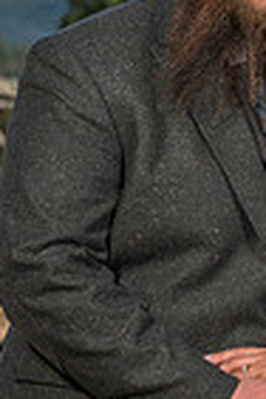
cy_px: 198
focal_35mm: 223
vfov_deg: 9.2
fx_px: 2471
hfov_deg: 6.1
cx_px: 314
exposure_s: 1/2500
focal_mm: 70
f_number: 4.5
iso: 200
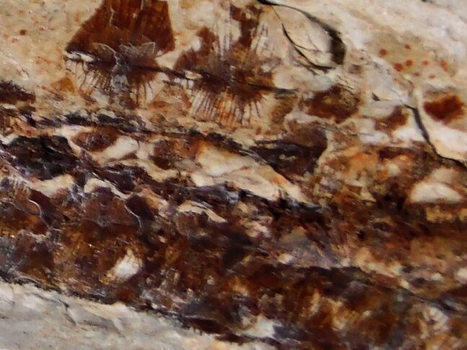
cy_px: 218
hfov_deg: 1.7
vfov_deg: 1.3
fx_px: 15639
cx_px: -126
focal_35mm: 1159
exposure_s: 1/125
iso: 125
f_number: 5.7
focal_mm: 52.2
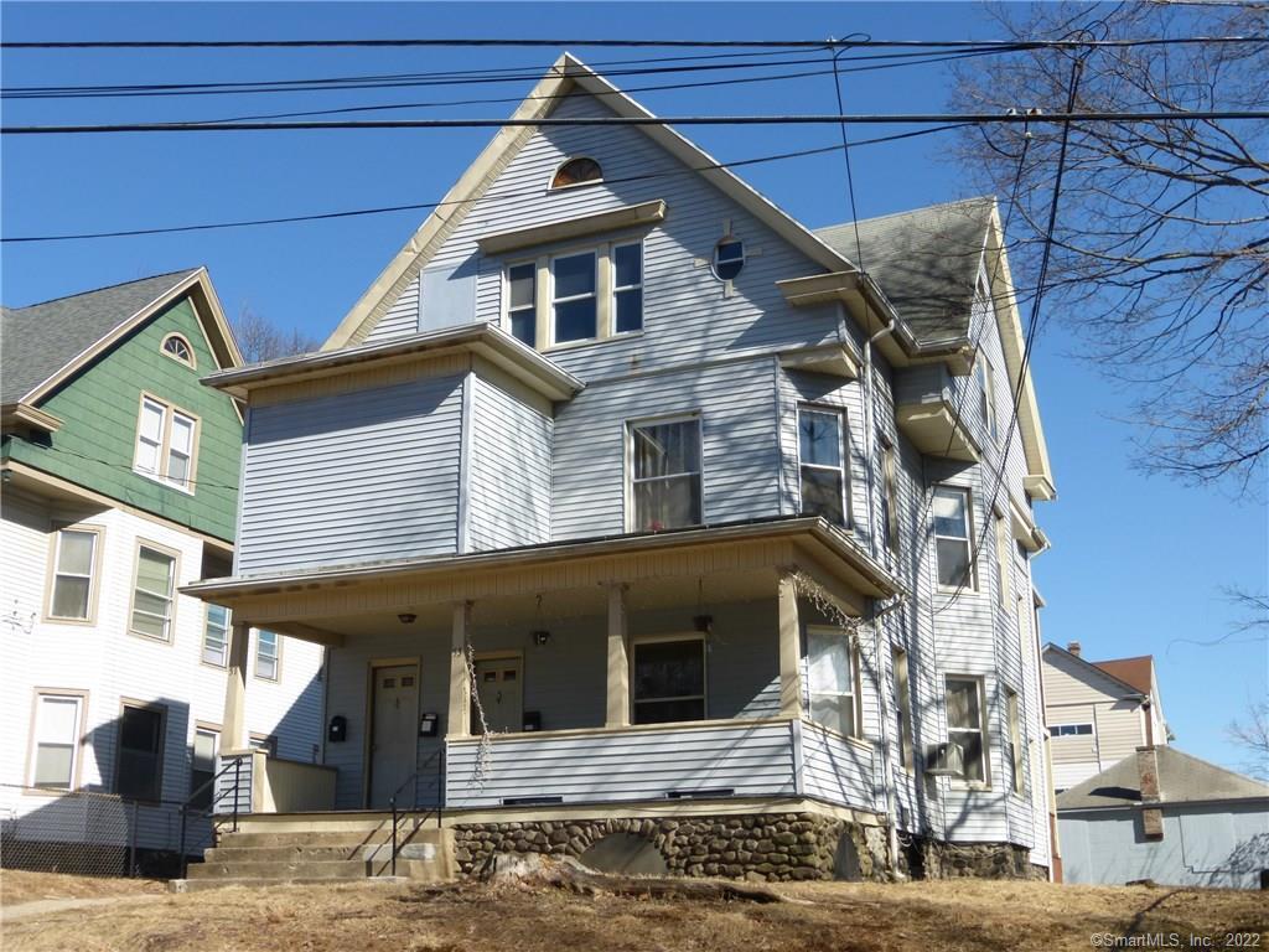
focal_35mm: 41
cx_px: 634
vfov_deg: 35.1
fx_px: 1503
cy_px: 476
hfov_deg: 45.8
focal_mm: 7.4
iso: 100
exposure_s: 1/800
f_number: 3.9
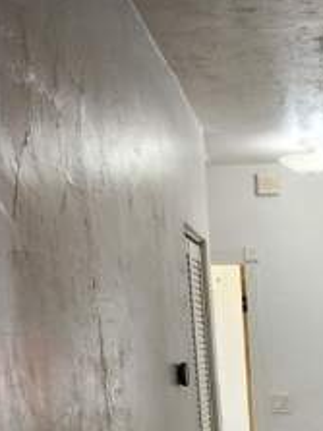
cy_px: 508
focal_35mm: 66
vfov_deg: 26.4
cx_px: 319
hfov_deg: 21.5
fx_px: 822
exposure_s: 1/120
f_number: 1.8
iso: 250
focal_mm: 6.4
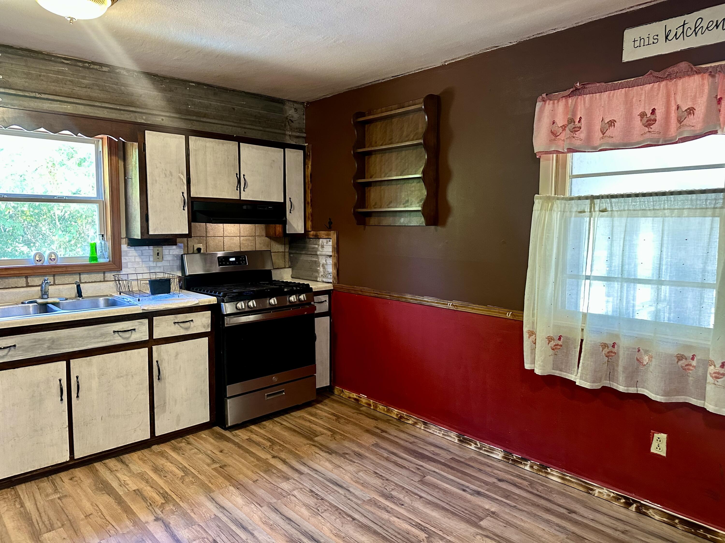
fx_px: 503
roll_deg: -0.5
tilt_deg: -5.2
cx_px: 362
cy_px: 272
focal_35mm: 24
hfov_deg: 71.6
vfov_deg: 56.8
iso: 400
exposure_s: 1/60
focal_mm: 6.86
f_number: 1.78
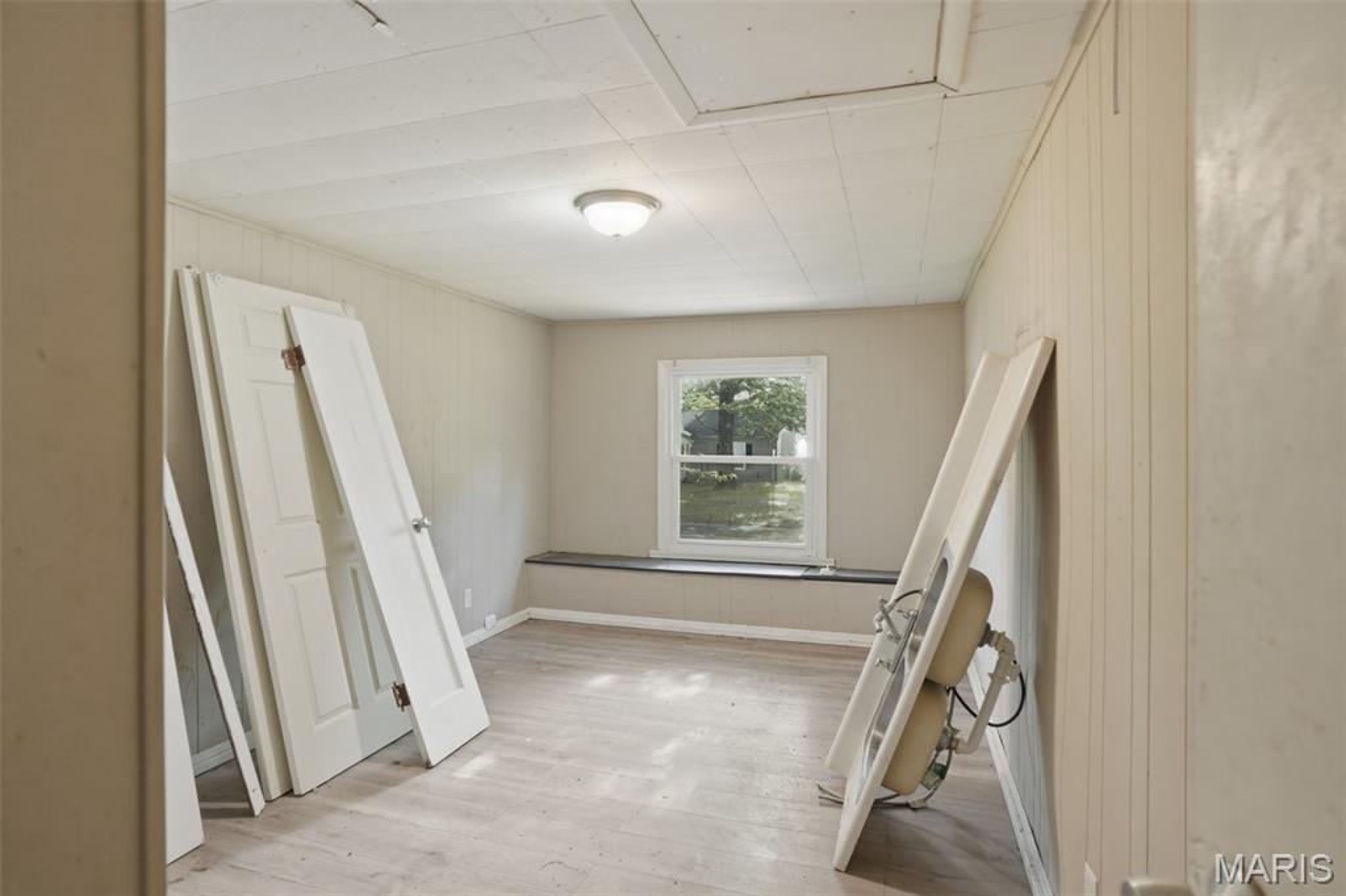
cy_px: 448
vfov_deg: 67.3
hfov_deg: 90.0
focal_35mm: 18
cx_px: 673
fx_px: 673
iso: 320
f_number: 6.3
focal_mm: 18
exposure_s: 1/5
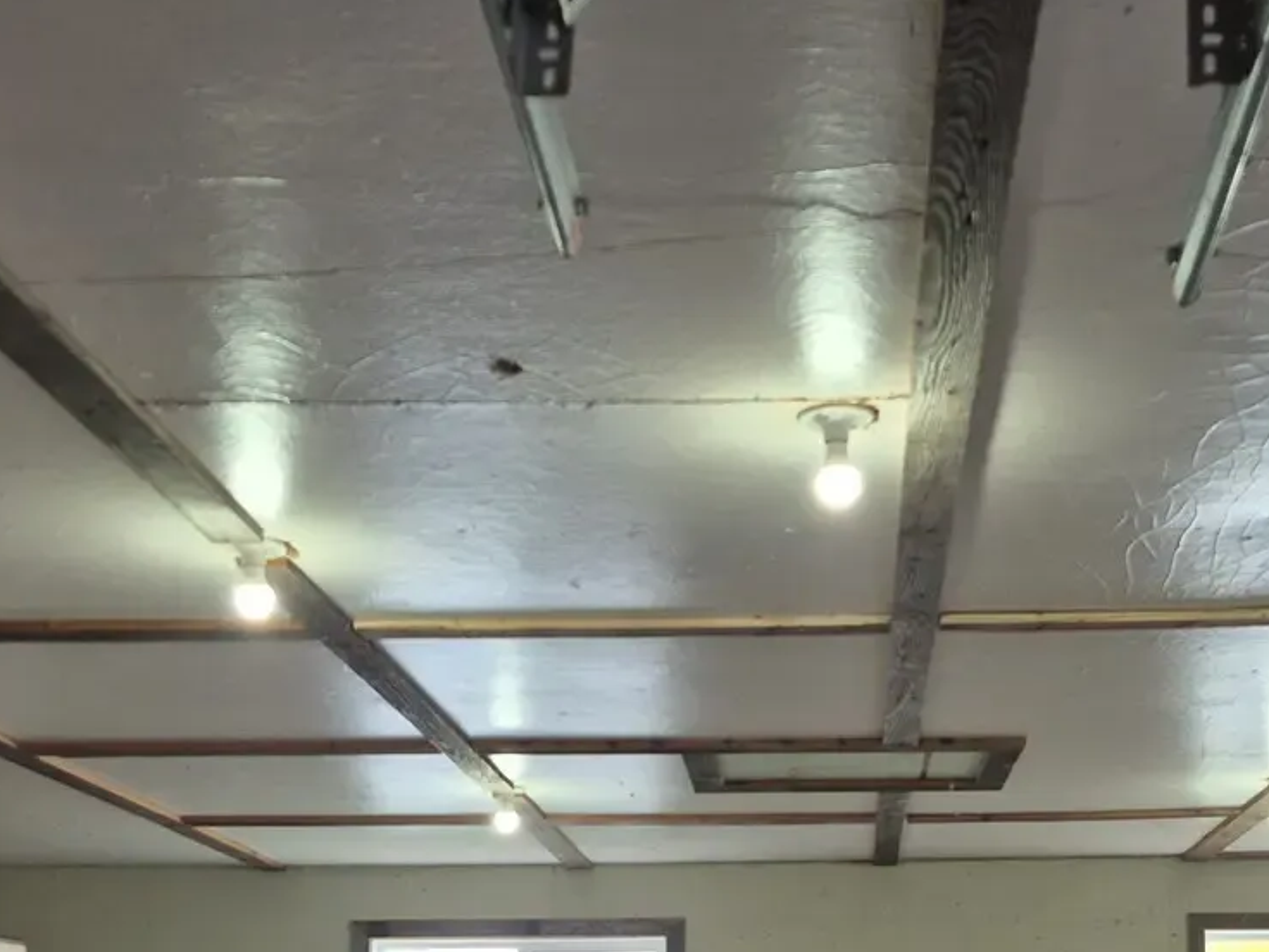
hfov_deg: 38.0
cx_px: 785
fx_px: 1833
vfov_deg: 27.1
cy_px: 997
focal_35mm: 50
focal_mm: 5.4
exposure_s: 1/120
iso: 80
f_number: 1.8
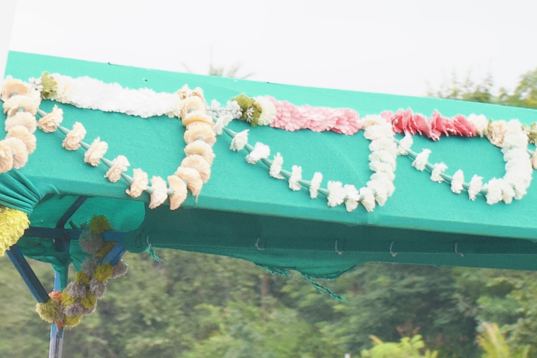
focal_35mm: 304
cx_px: 31
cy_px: 135
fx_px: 4534
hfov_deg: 6.8
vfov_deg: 4.5
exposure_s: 1/320
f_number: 5.6
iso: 320
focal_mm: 38
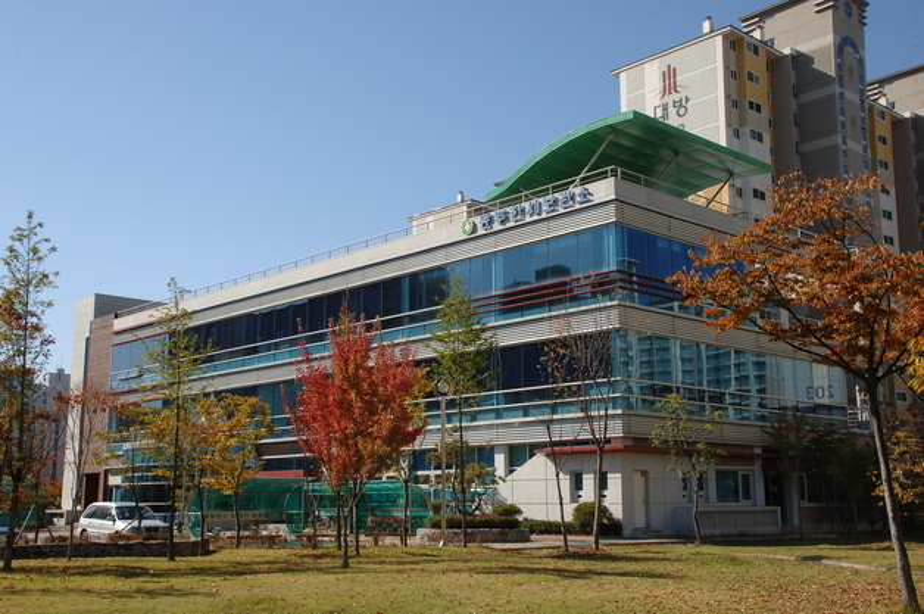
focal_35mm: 39
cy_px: 307
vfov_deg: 34.1
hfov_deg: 49.6
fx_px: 1000
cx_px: 462
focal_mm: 26
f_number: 8
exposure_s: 1/250
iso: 200
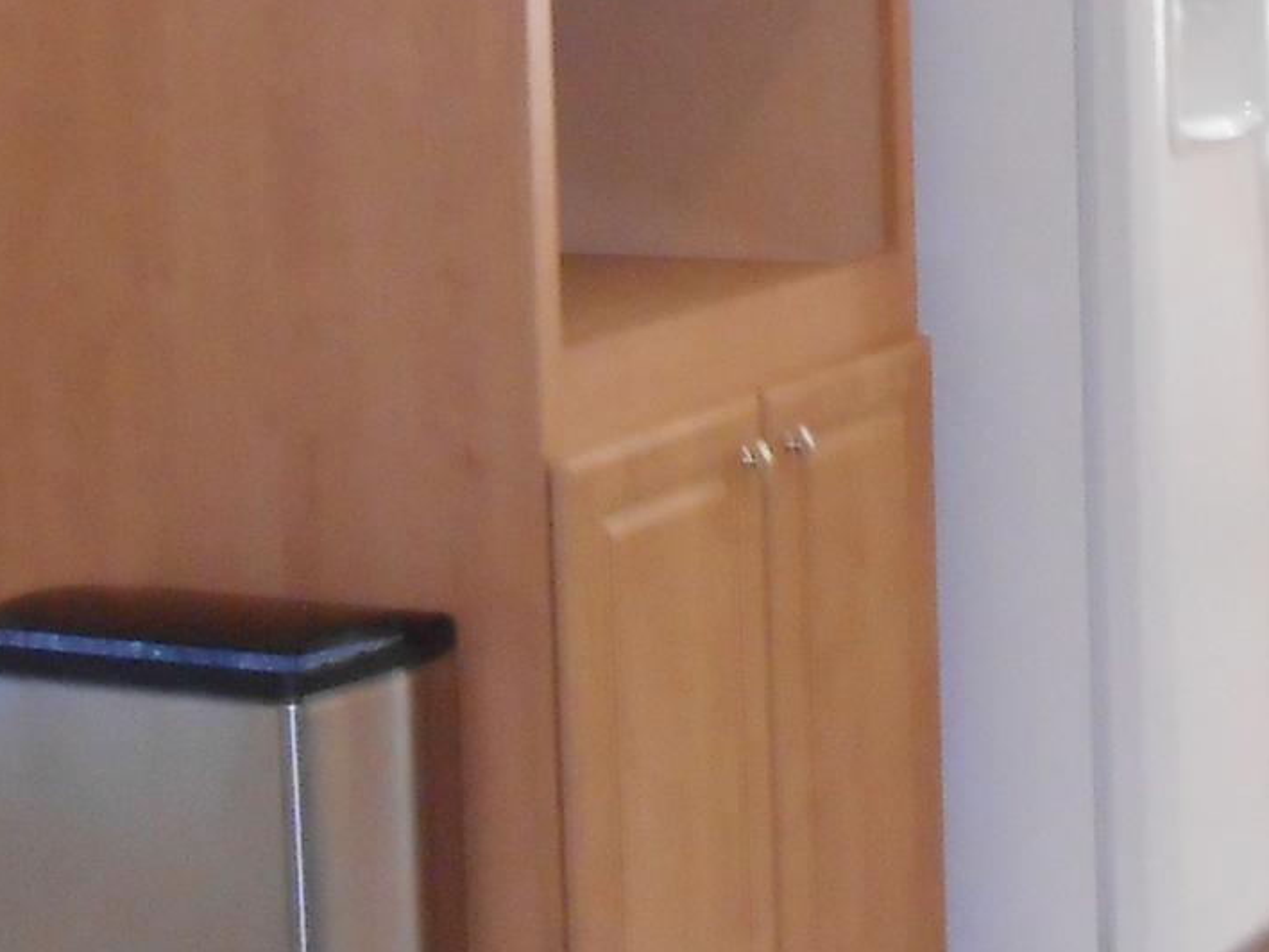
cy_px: 191
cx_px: 1043
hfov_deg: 17.7
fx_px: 4033
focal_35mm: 110
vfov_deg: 13.4
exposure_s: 1/30
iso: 160
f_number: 3.5
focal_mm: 4.6
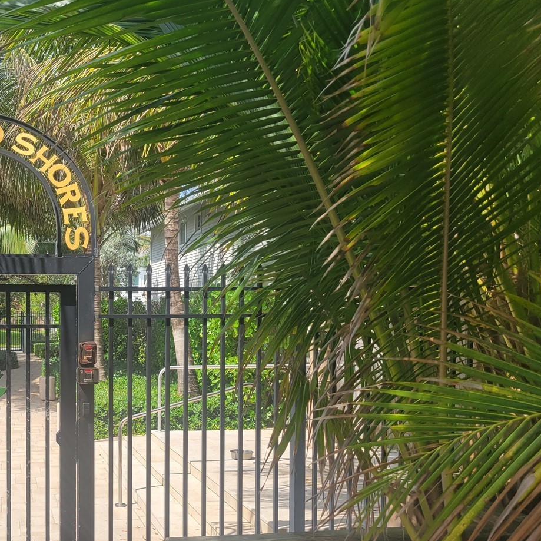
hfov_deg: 39.7
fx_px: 707
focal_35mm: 40
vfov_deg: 41.5
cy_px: 347
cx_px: 85
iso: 40
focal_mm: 5.4
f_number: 1.8
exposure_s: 1/1391
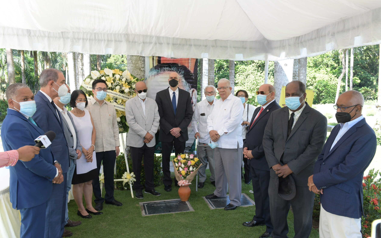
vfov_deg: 39.4
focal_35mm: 32
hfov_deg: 59.7
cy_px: 125
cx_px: 190
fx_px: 332
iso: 400
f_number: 6.3
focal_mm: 31
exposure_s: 1/125
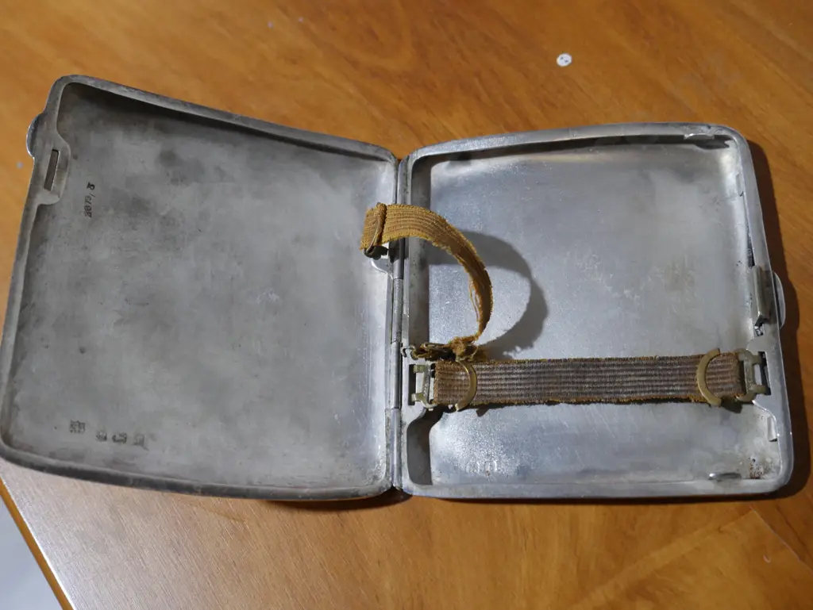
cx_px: 406
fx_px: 940
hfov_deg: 46.8
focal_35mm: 40
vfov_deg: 36.0
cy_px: 305
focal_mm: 20
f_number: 5
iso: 800
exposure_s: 1/60
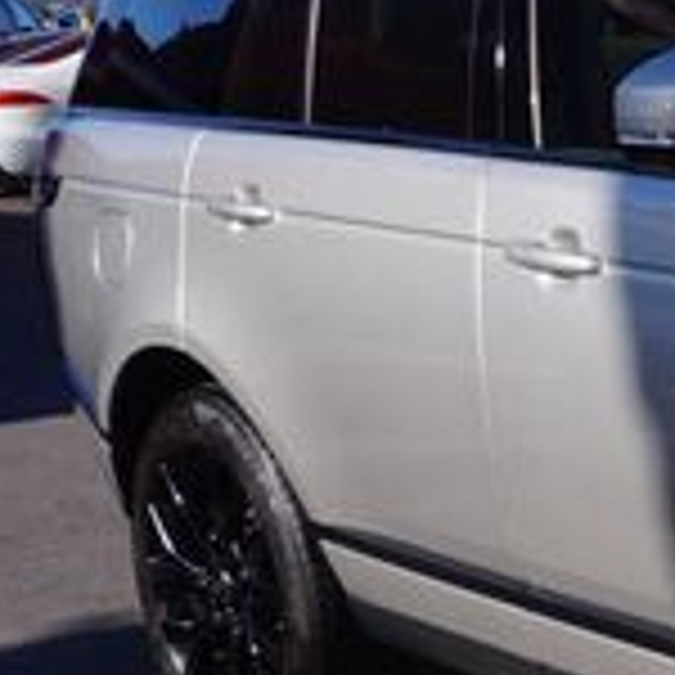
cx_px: 1318
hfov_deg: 13.3
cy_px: 450
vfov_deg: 15.3
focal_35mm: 114
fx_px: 2511
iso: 100
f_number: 14
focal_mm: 21
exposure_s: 1/100
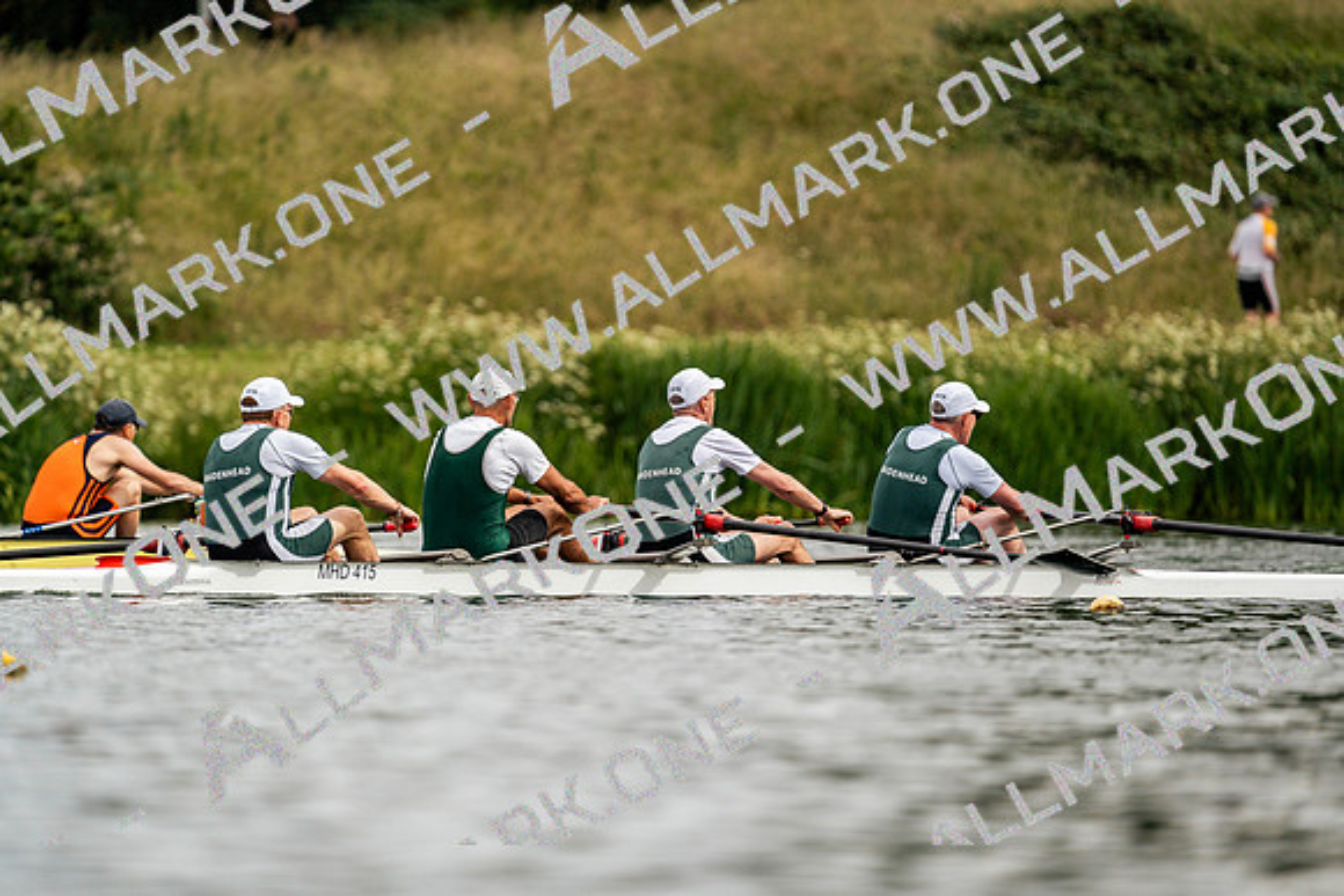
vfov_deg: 2.3
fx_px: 22404
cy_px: 448
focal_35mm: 600
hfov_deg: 3.4
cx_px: 672
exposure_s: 1/2000
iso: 320
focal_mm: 600
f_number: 6.3
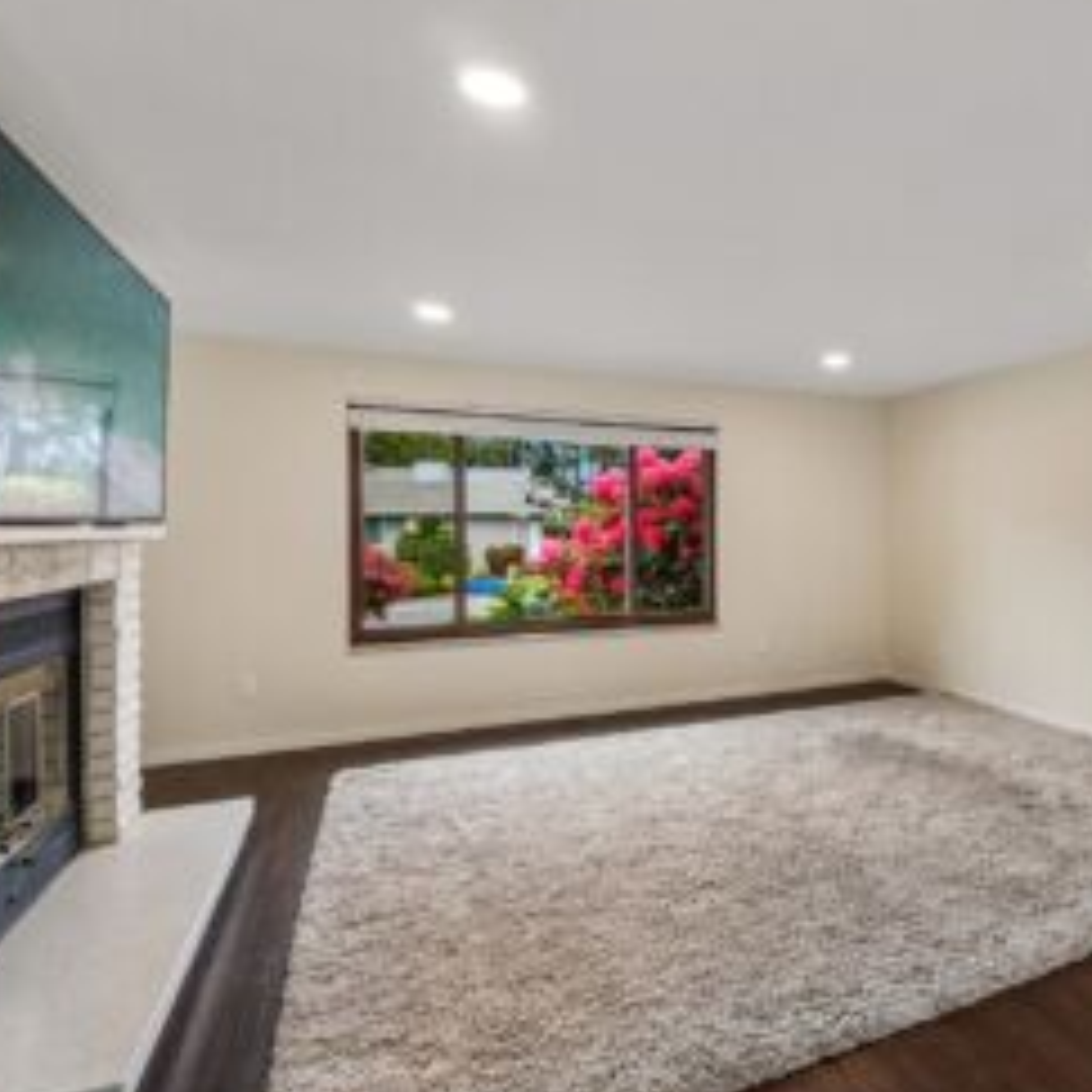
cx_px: 759
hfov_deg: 69.3
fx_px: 749
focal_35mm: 21
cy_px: 533
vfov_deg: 72.1
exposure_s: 1/13
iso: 250
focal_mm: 10
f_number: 9
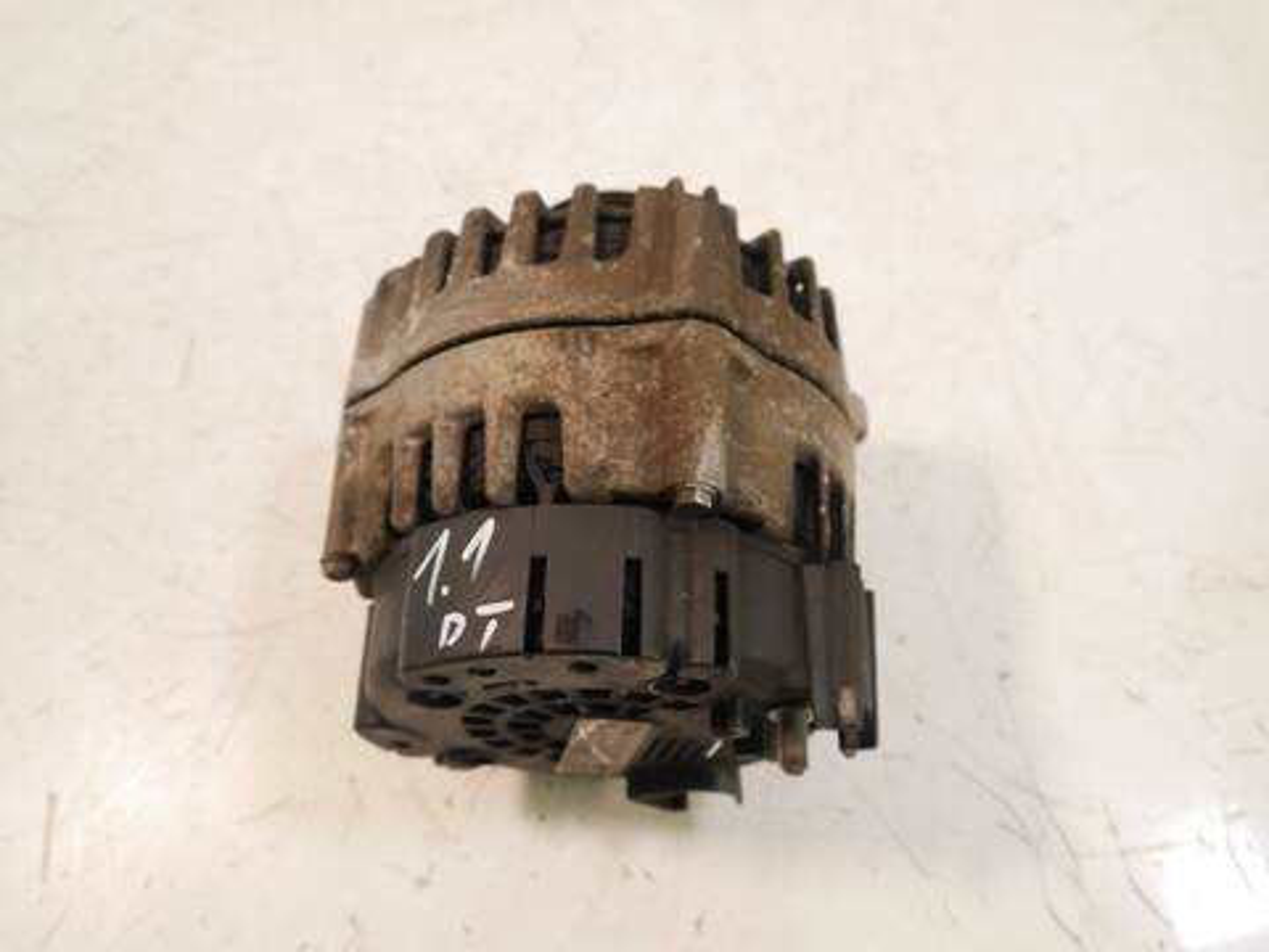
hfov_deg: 56.8
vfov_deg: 44.2
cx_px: 634
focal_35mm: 32
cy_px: 476
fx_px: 1173
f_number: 3.8
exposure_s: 1/125
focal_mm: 16
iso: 1250
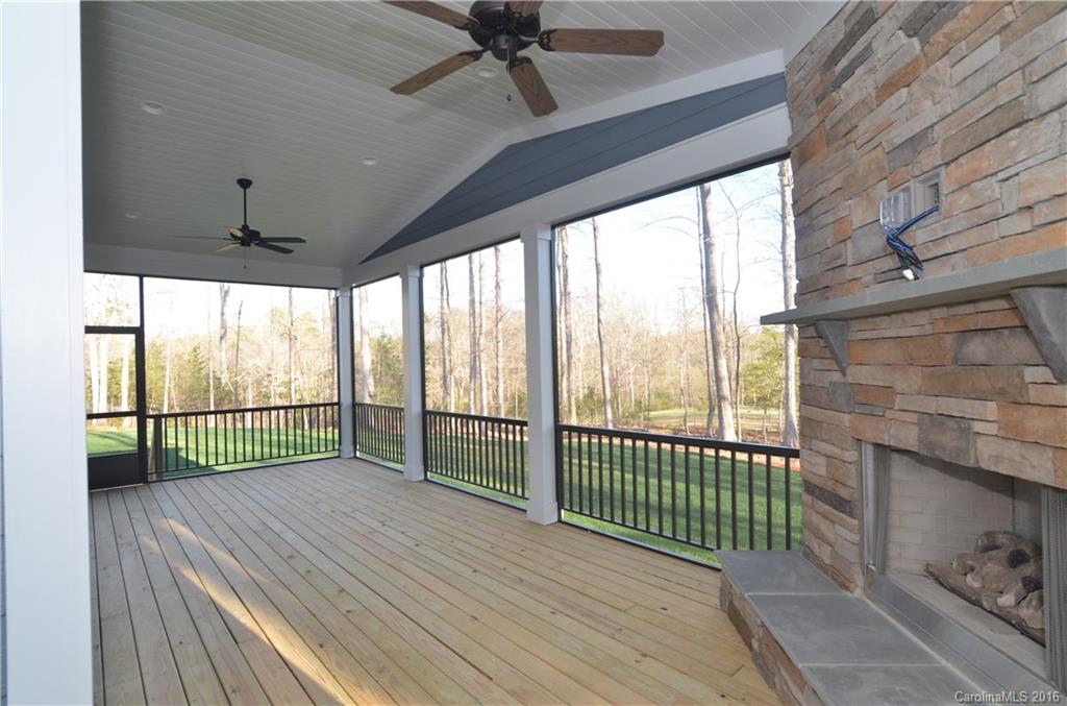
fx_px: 488
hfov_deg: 95.1
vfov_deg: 71.7
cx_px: 534
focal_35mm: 16
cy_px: 353
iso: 400
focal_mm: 11
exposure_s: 1/125
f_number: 5.6
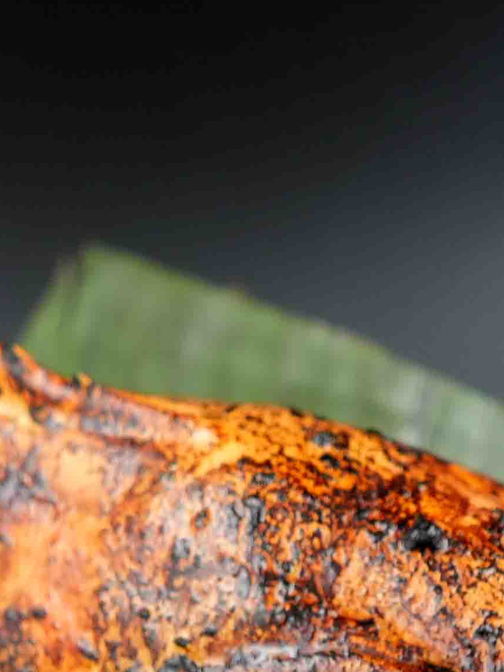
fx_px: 3183
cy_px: 1360
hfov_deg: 9.0
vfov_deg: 10.9
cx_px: 497
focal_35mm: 164
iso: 400
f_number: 4
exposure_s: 1/160
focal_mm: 28
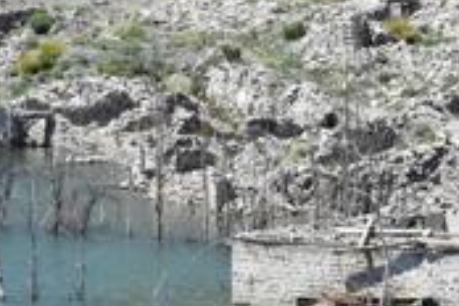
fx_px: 9460
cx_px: 561
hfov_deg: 2.8
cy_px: 214
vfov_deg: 1.9
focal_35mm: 742
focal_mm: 140
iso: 450
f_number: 8
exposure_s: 1/1000
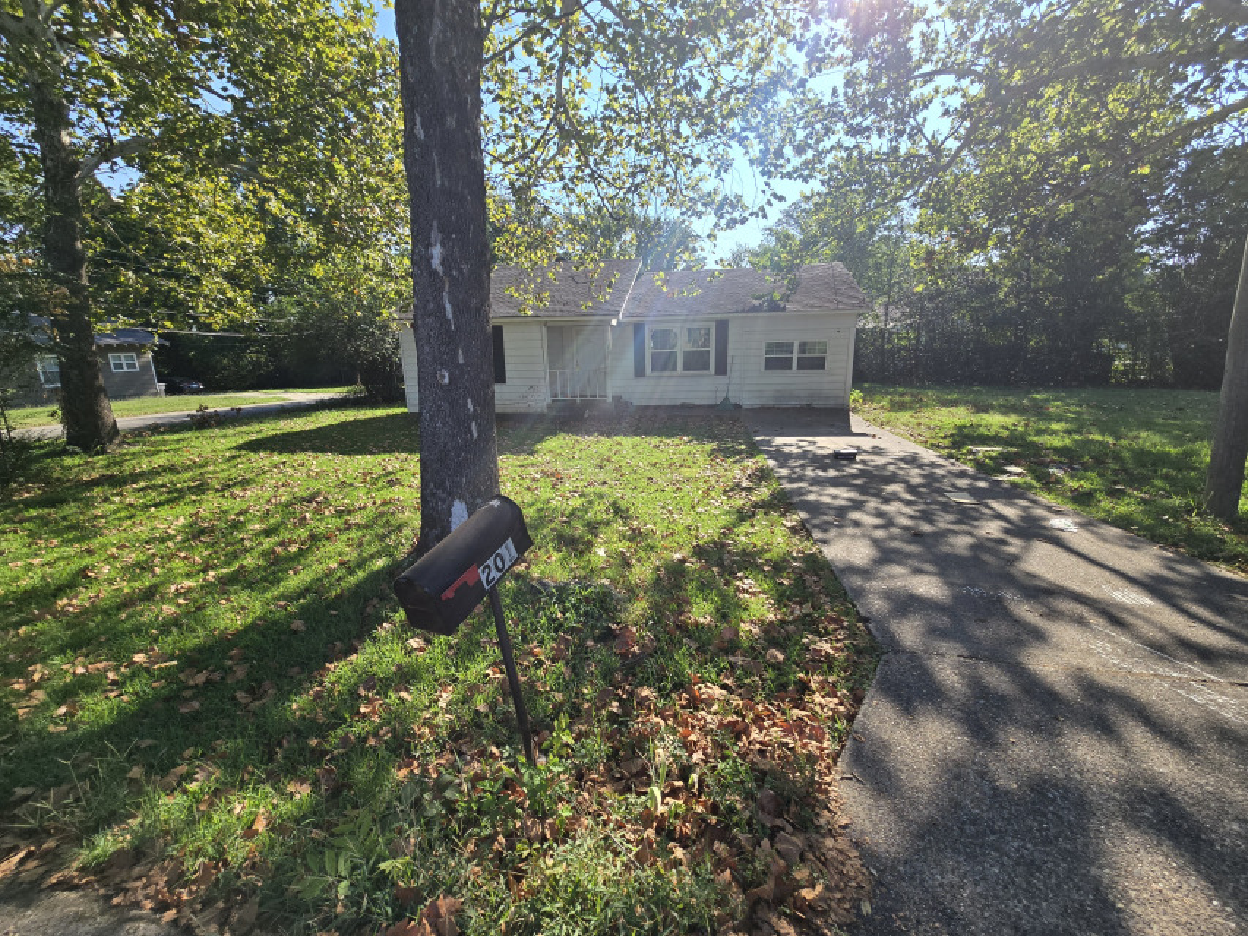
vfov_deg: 89.9
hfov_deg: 106.2
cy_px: 468
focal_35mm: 13
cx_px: 624
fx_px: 469
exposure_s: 1/1654
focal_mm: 2.2
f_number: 2.2
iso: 50
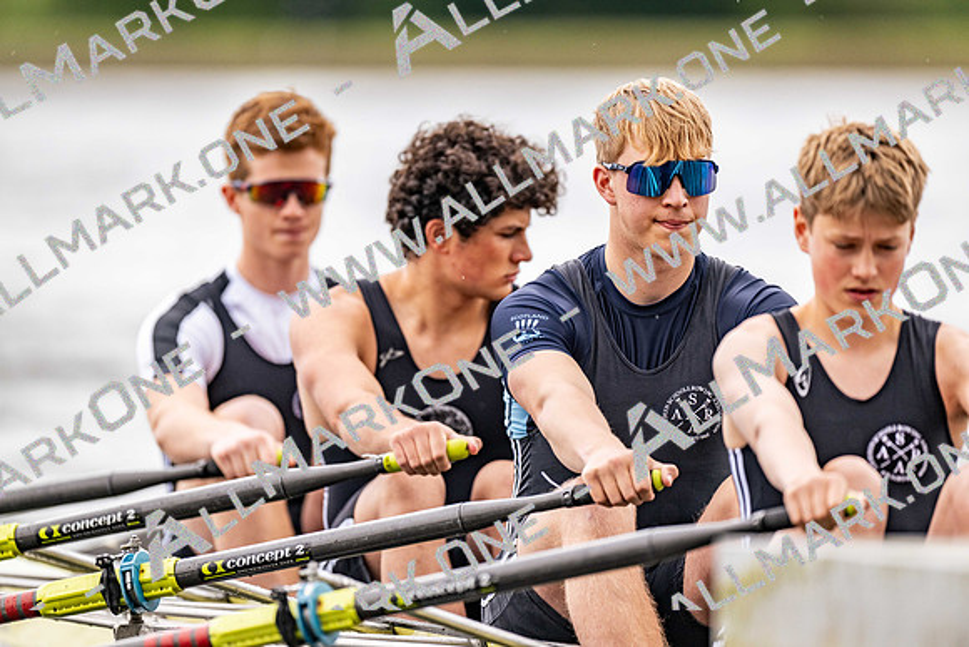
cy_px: 324
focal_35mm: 600
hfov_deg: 3.4
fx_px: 16153
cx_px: 484
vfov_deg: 2.3
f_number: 4
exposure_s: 1/2500
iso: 640
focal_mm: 600
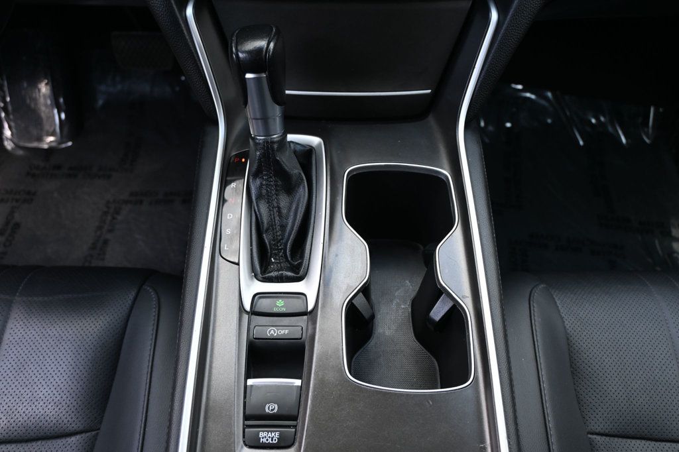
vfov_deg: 44.6
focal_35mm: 29
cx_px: 340
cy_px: 226
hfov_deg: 63.2
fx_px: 551
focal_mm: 19.5
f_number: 3.8
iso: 400
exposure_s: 1/160
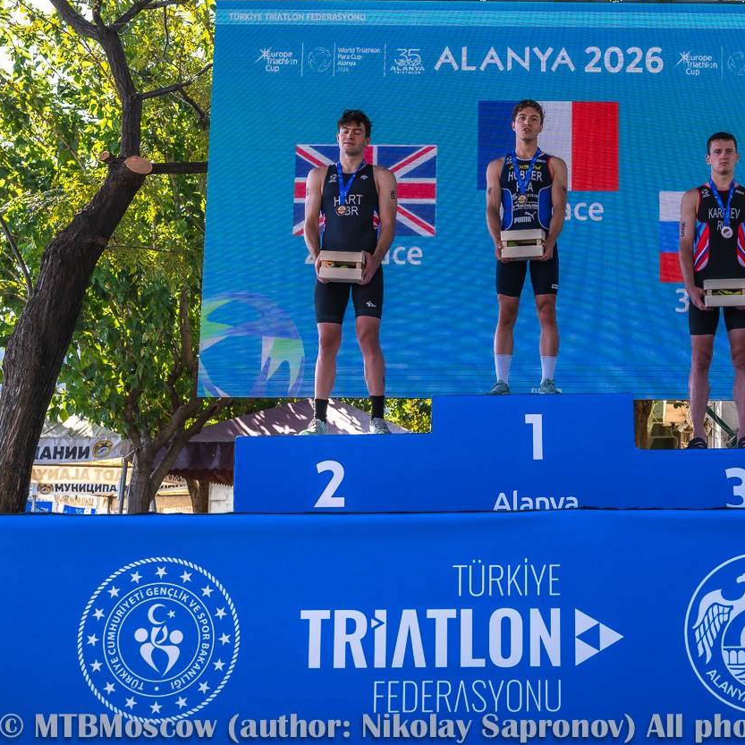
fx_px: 1144
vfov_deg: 36.1
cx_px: 562
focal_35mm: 47
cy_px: 371
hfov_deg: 35.2
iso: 250
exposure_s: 1/320
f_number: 6.3
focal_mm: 36
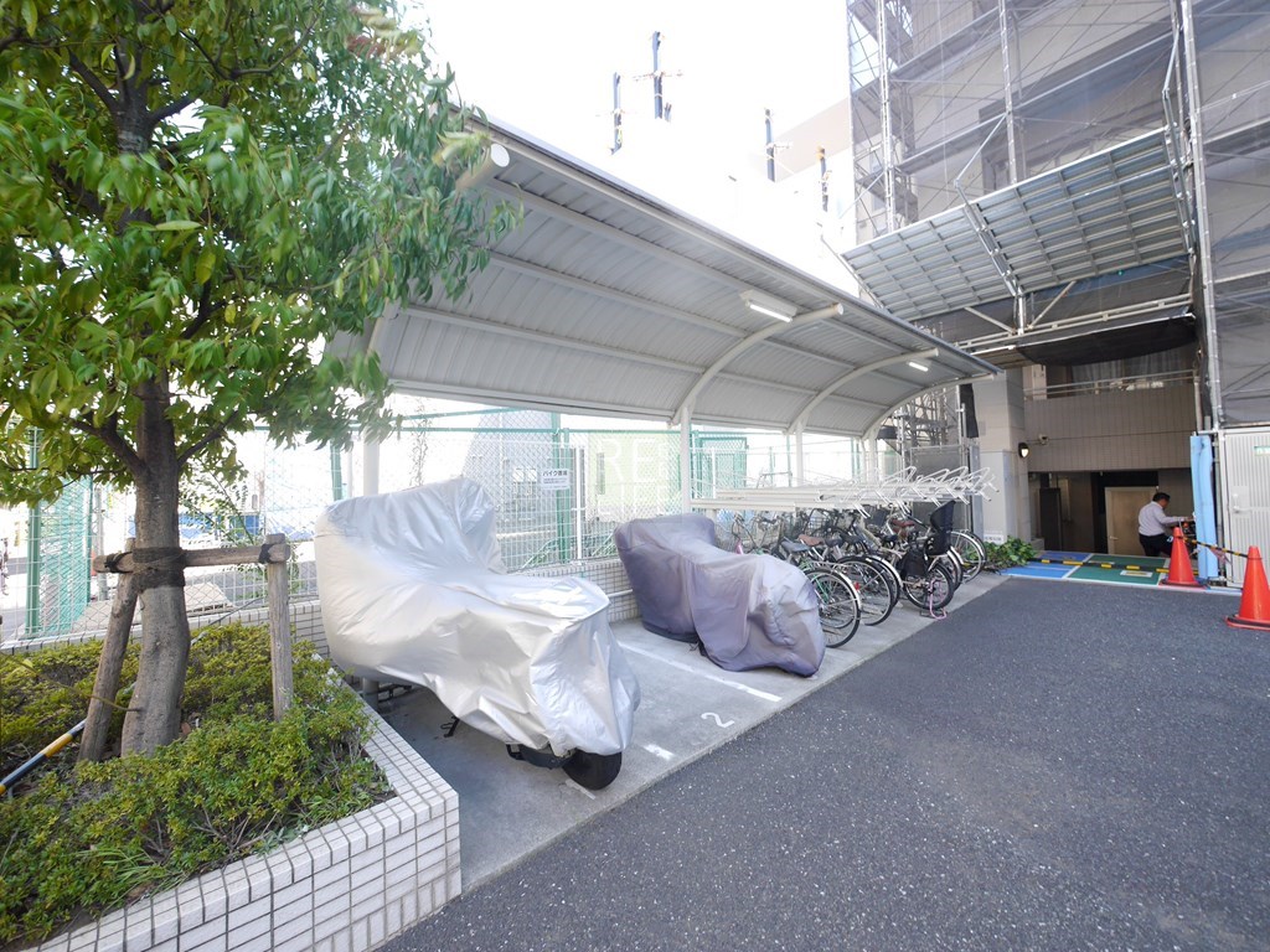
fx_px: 514
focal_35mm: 14
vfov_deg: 85.7
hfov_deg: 102.1
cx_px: 635
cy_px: 476
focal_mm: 7
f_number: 4
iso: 250
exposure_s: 1/60
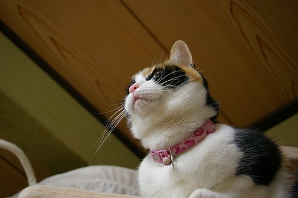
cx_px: 149
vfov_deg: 31.9
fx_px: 348
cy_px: 99
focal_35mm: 42
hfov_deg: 46.4
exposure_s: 1/15
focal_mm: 28
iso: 400
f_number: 4
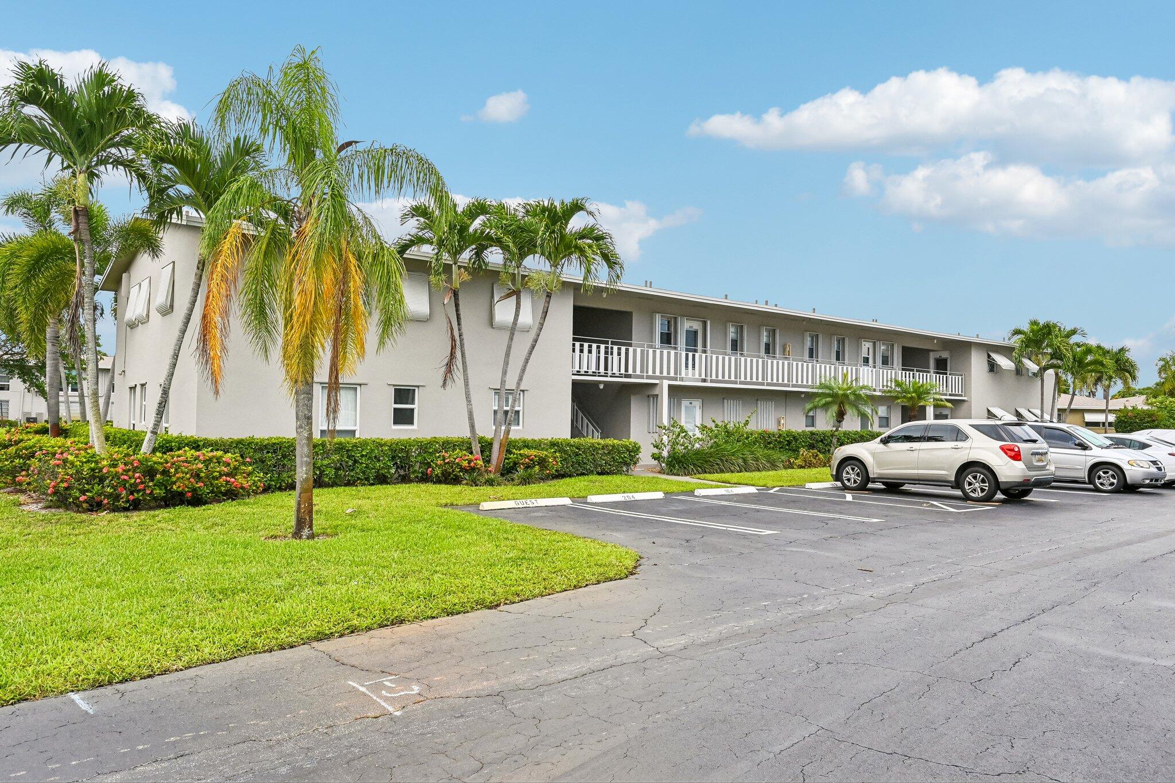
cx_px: 588
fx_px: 767
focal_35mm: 24
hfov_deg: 74.9
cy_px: 392
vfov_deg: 54.1
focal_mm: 23.5
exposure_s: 1/4000
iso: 1600
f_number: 8
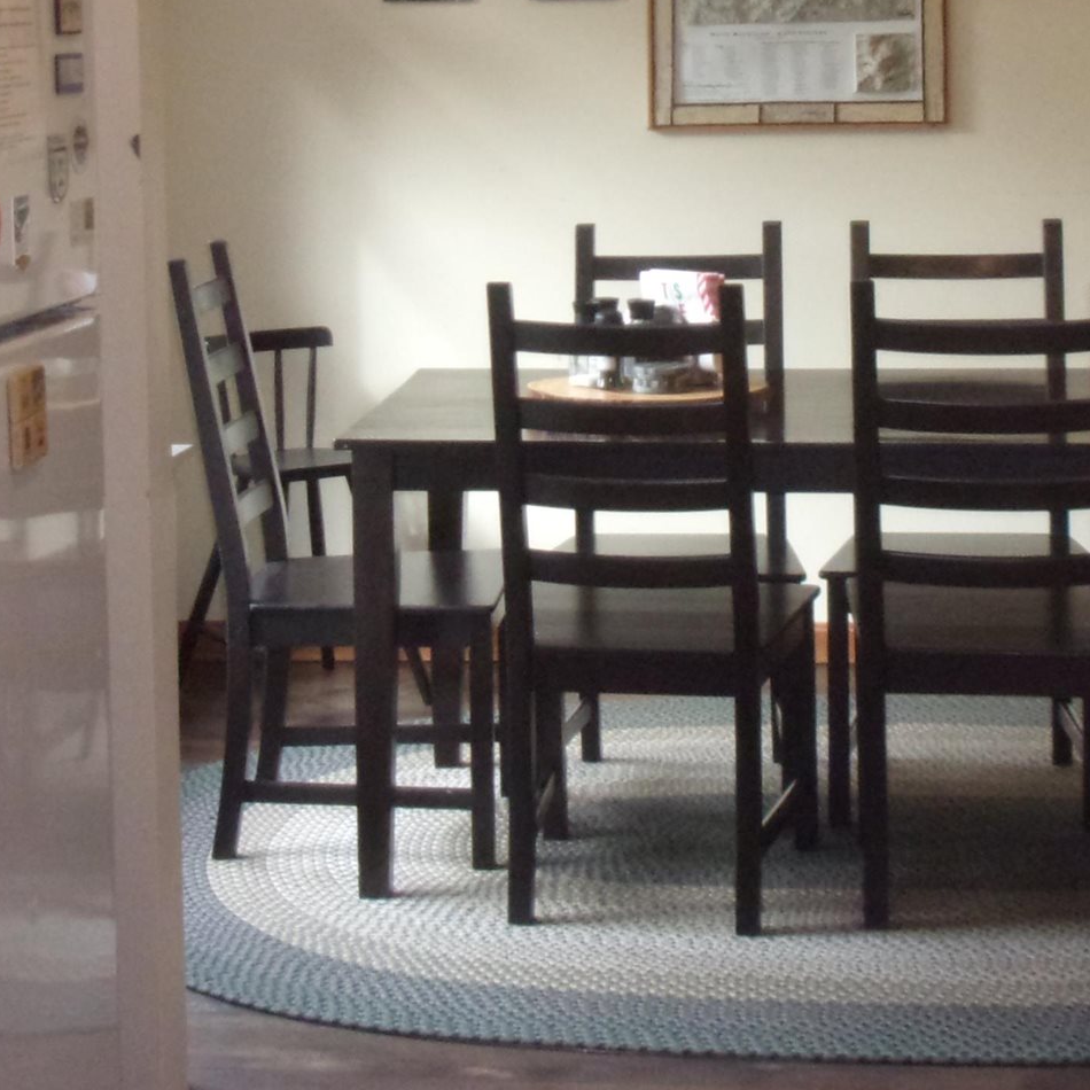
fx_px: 2850
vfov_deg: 21.2
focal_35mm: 80
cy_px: 135
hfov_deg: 21.7
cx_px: 540
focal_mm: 5.1
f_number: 3.9
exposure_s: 1/34
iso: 320
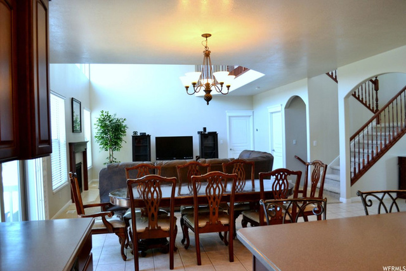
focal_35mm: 27
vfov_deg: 47.9
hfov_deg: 67.4
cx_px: 203
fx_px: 304
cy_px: 136
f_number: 3.5
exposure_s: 1/60
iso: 500
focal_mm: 18
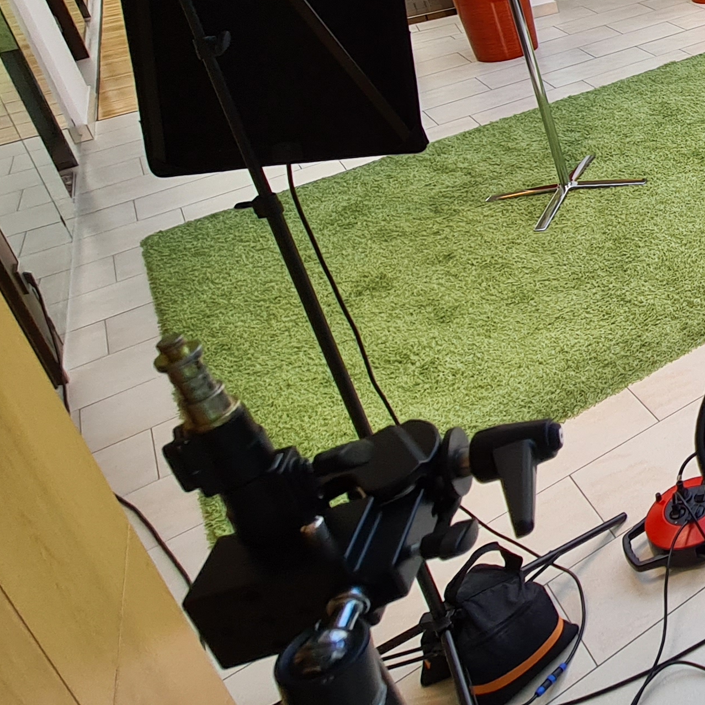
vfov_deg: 42.2
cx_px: 992
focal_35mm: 36
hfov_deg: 31.0
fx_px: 830
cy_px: 69
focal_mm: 2.22
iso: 64
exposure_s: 1/114
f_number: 2.2
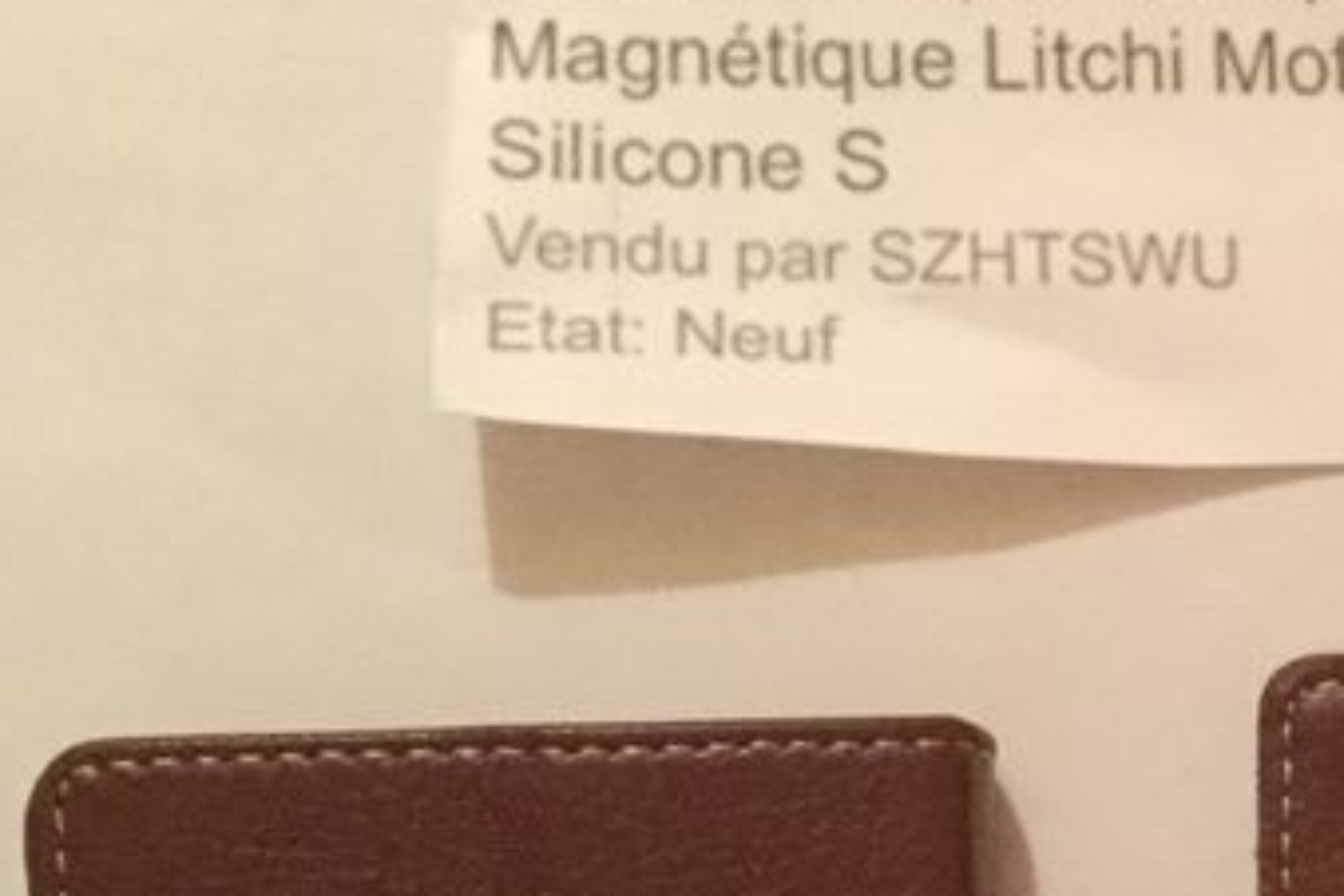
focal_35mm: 95
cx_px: 1772
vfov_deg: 13.9
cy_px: 1110
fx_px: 3546
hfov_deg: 19.7
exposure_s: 1/17
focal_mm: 3.3
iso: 320
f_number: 2.4
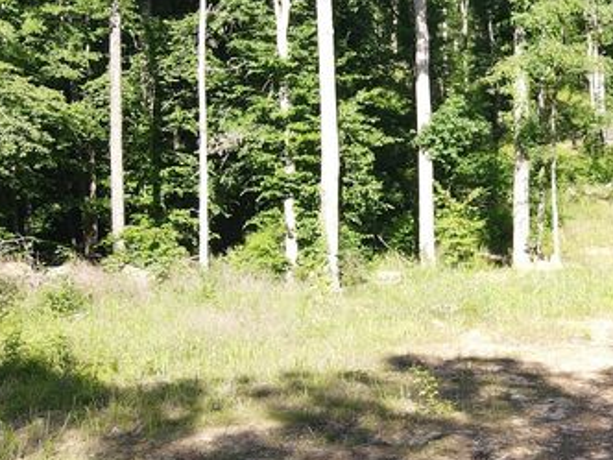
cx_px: 679
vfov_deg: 19.8
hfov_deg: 24.5
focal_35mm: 74
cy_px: 115
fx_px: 1310
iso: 100
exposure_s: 1/160
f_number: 2.8
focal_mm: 4.5
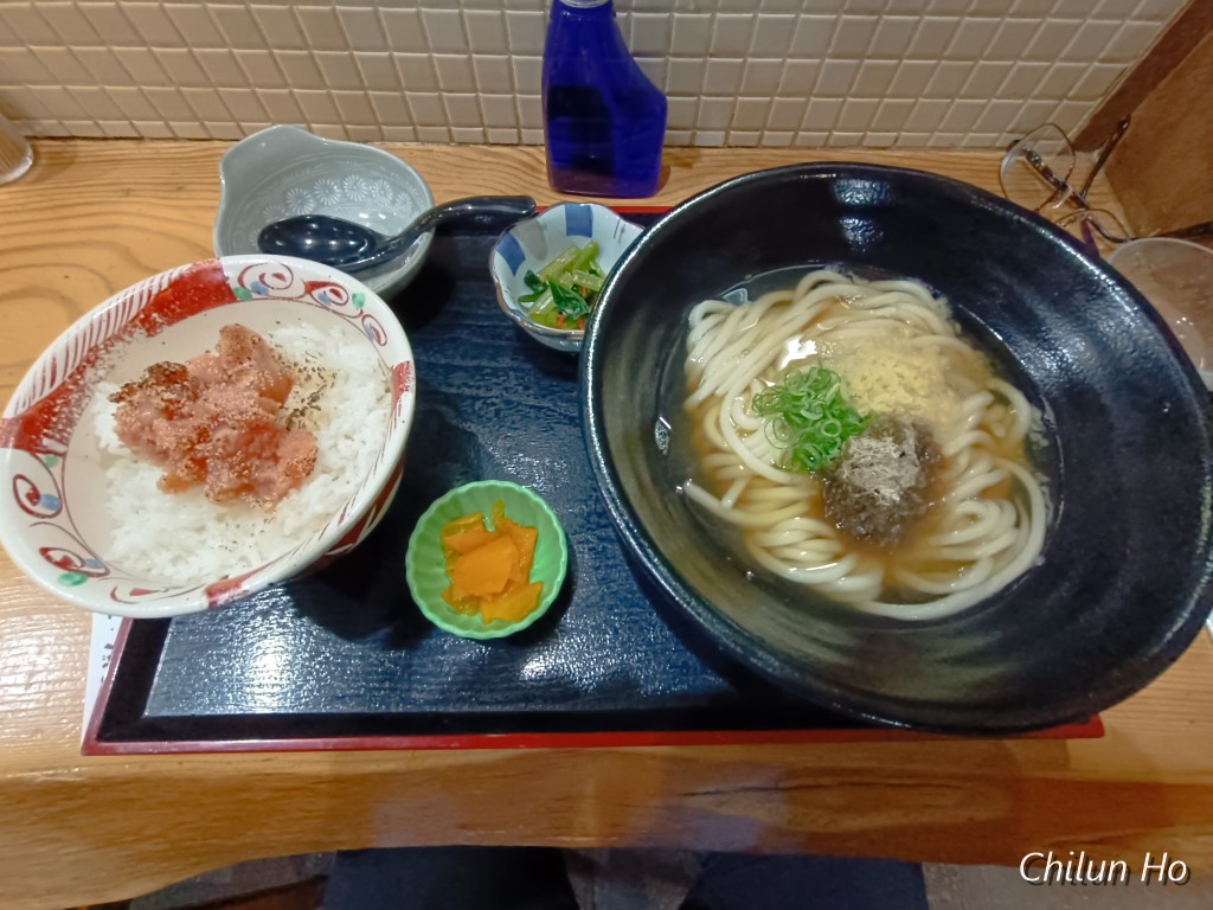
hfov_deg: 94.5
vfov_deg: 78.1
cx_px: 606
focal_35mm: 16
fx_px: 561
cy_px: 455
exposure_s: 1/50
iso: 637
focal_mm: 1.66
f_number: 2.2
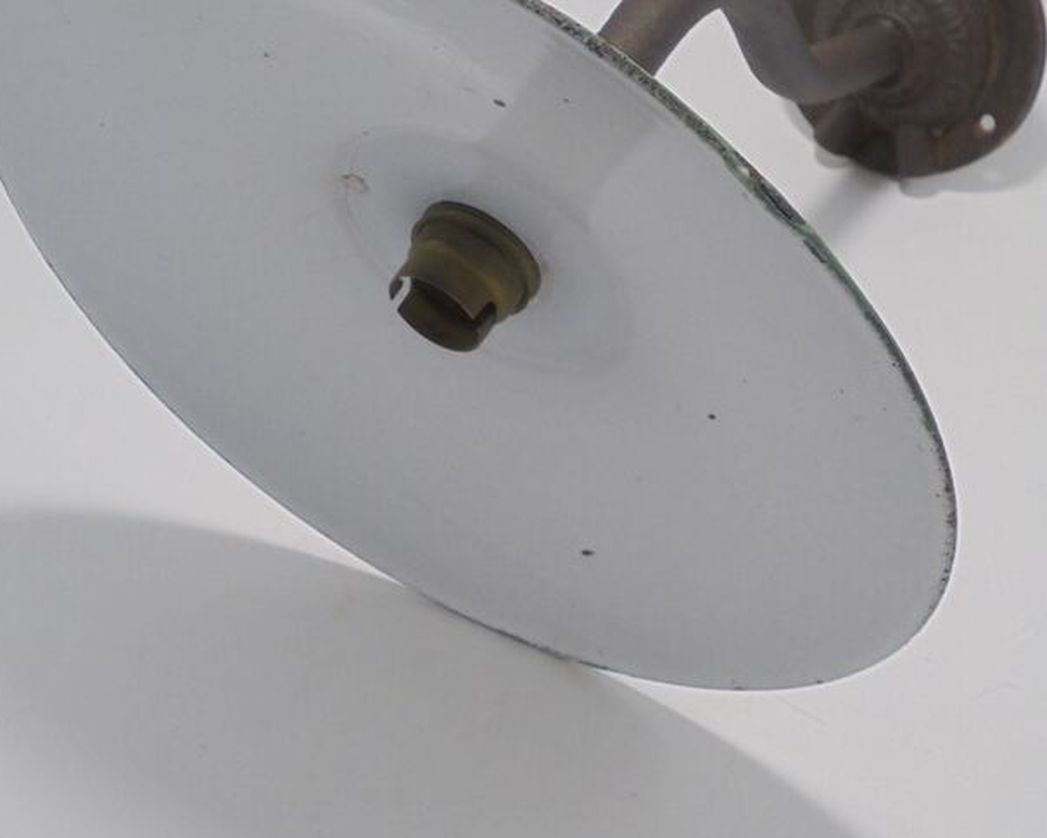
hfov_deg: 26.8
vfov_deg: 21.4
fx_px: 2200
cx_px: 502
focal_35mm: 71
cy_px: 225
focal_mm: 8.9
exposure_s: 1/50
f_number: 4.8
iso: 100
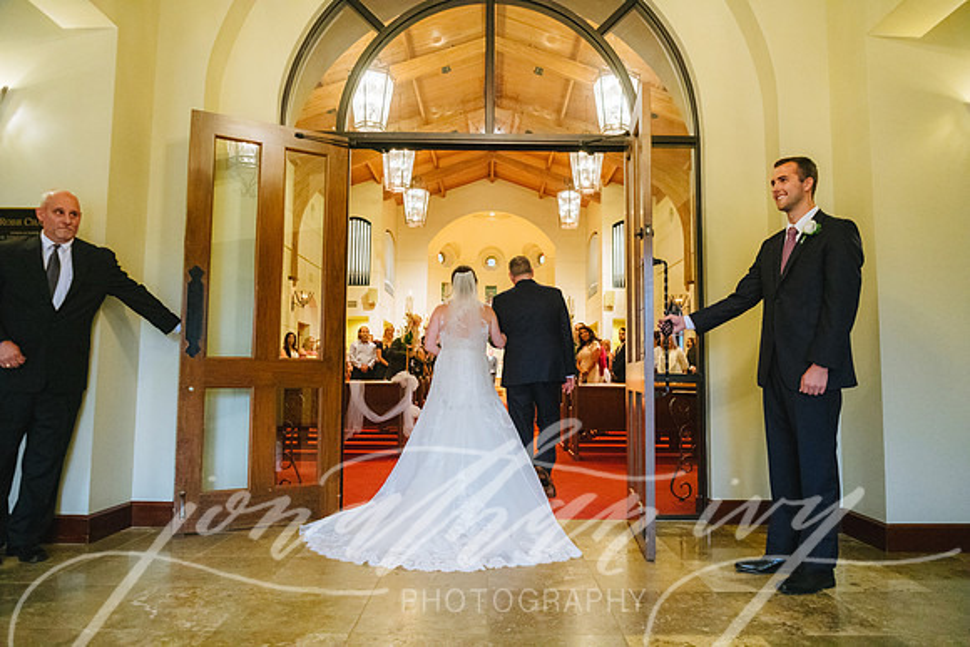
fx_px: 647
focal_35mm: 24
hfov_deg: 73.7
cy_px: 324
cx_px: 485
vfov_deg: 53.2
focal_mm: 24
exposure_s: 1/125
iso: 3600
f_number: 2.8
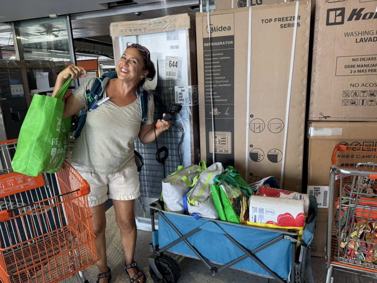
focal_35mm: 24
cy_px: 142
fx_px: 261
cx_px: 188
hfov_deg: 71.6
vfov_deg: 56.8
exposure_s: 1/120
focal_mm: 6.76
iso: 100
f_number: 1.78
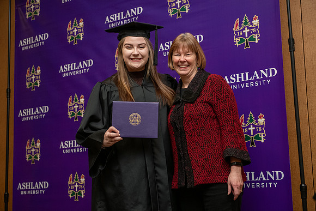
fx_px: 544
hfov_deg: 32.4
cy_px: 106
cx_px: 158
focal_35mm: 62
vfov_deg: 21.9
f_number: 3.5
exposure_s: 1/200
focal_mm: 62
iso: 1600
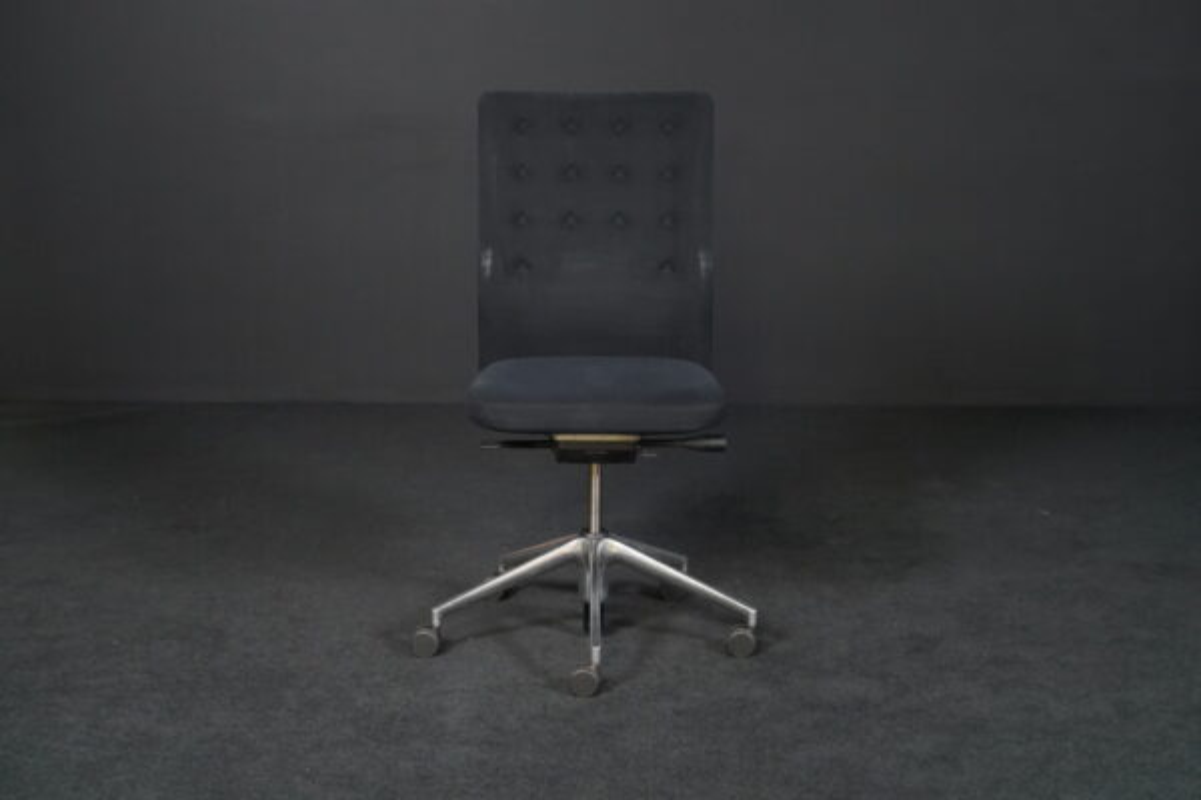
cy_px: 400
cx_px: 600
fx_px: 2102
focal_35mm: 63
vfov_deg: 21.6
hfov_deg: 31.9
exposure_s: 1/100
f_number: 6.3
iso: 5000
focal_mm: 63
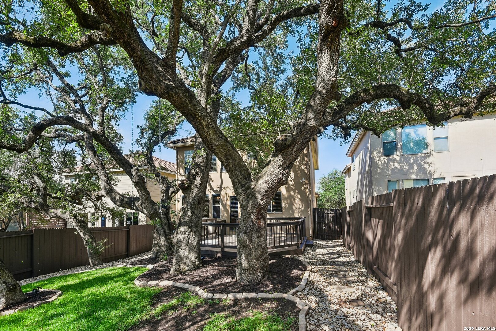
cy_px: 166
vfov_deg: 73.7
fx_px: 220
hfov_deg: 96.7
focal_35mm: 16
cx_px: 248
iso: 400
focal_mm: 16
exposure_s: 1/125
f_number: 8
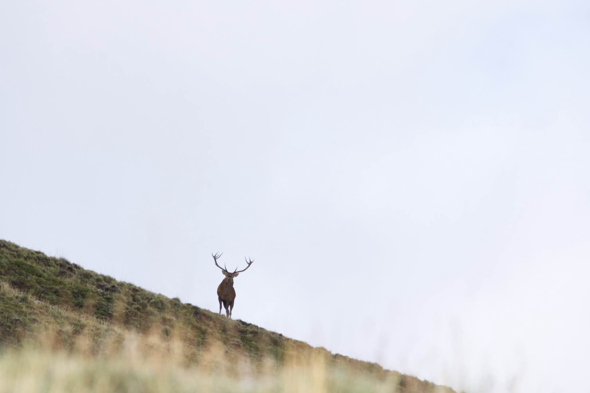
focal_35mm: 600
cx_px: 295
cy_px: 196
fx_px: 9830
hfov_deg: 3.4
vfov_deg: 2.3
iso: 800
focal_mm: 400
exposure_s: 1/1000
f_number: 10
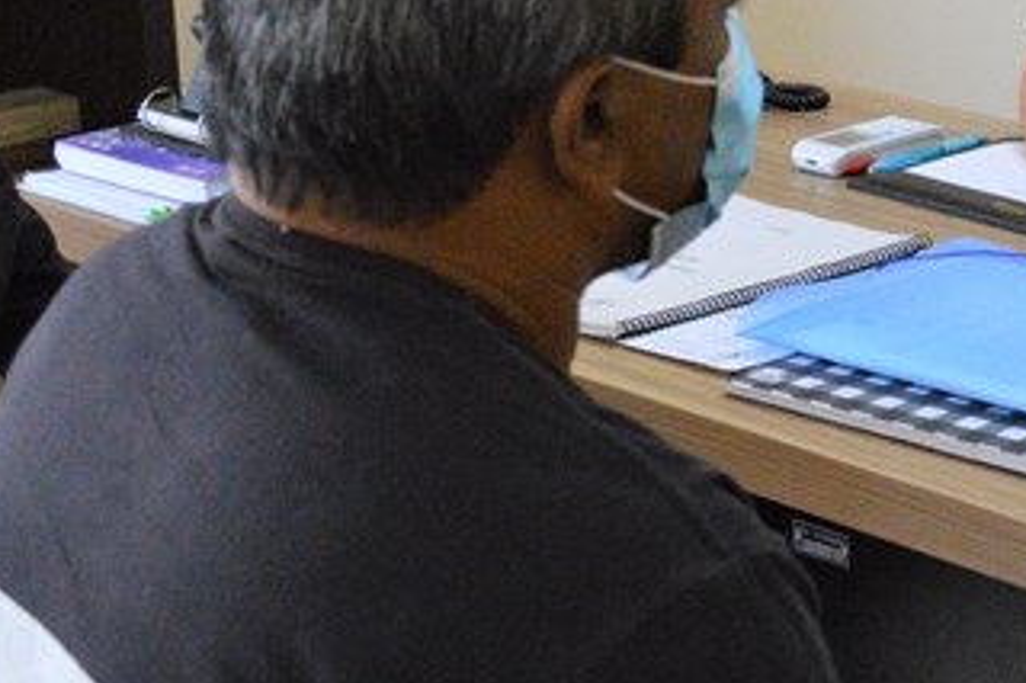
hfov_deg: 20.2
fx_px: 2734
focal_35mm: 96
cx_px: 1167
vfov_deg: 14.2
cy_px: 213
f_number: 3.8
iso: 3200
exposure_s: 1/500
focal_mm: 20
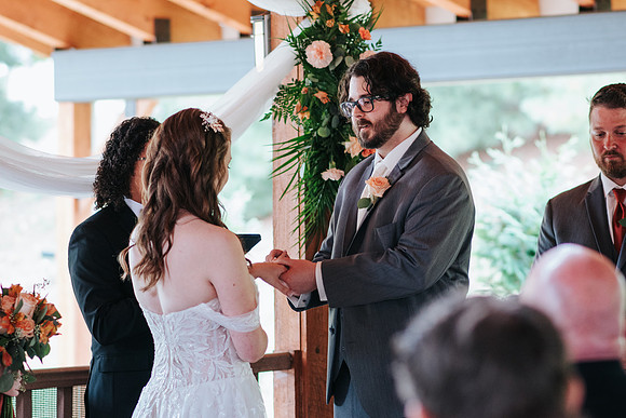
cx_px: 370
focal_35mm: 151
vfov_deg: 9.1
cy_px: 209
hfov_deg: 13.6
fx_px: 2620
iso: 800
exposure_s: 1/250
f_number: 2.8
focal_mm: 85
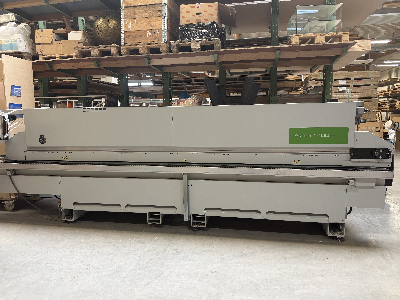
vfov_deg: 56.8
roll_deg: +0.7
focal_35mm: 24
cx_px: 200
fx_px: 277
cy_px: 150
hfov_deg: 71.6
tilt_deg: -5.0
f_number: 1.78
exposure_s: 1/50
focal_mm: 6.76
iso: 100
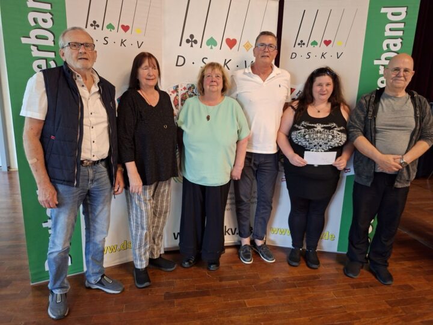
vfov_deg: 58.9
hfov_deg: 73.9
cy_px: 162
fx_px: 288
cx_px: 216
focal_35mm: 23
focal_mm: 5.54
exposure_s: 1/33
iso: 400
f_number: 1.8
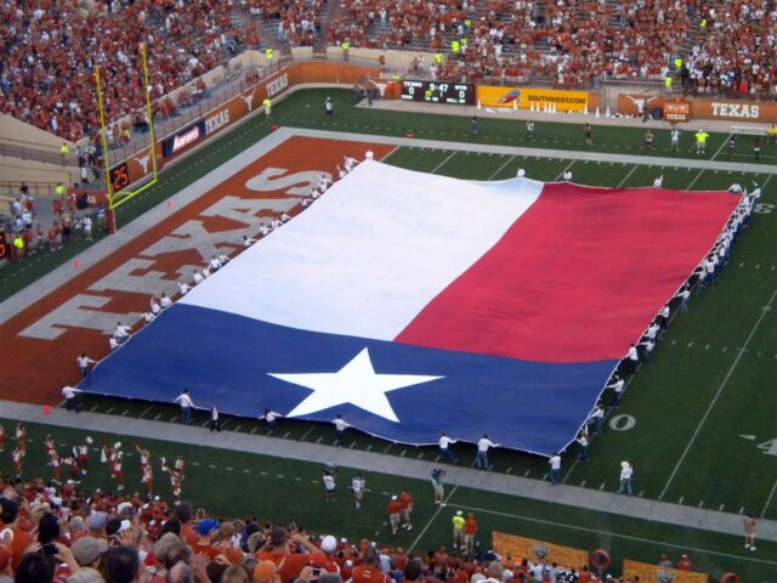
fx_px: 1773
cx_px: 388
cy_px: 292
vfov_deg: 18.7
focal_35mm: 79
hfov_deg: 24.7
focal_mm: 14.3
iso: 392
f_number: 5.1
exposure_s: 1/500
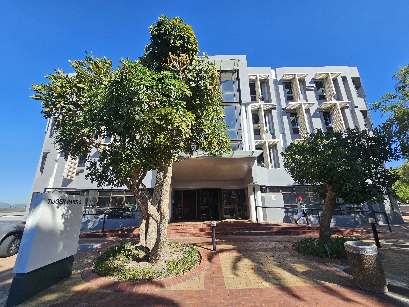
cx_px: 204
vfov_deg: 89.9
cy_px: 154
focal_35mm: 13
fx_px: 154
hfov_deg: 106.2
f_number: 2.2
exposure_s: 1/1410
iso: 50
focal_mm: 2.2
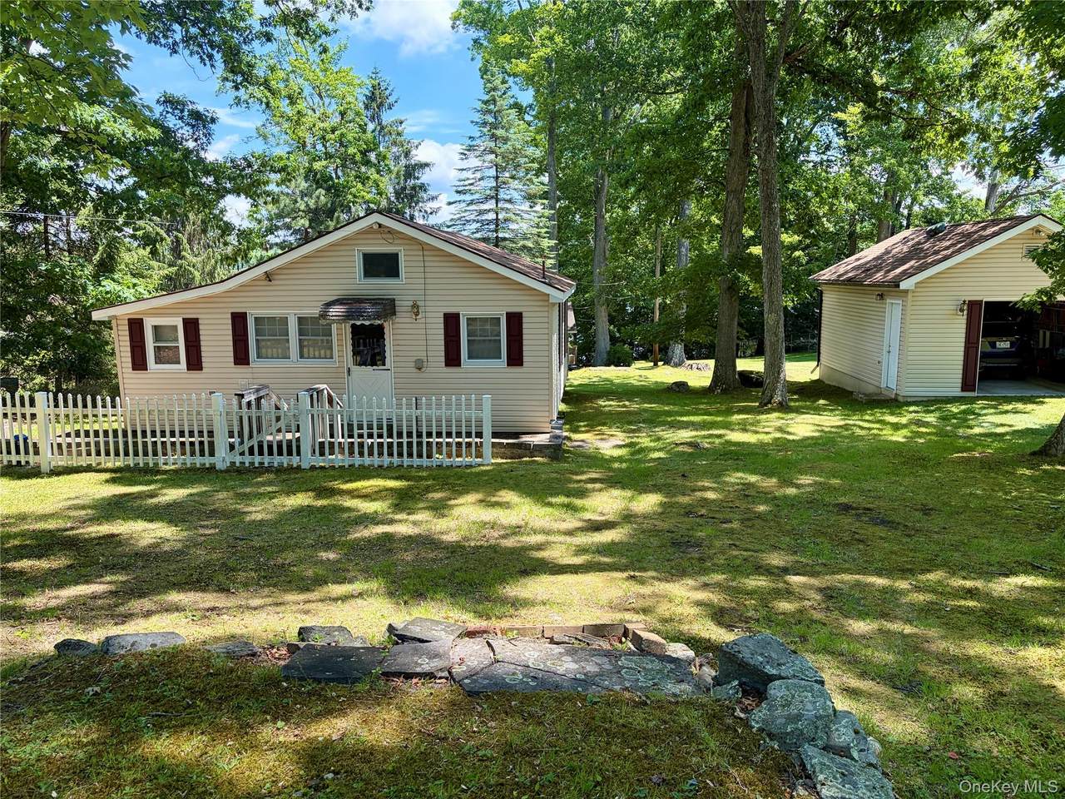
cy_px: 400
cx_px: 532
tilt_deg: -9.2
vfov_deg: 53.1
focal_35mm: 26
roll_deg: +1.6
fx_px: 800
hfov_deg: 67.3
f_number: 1.6
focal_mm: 5.96
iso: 64
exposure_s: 1/716
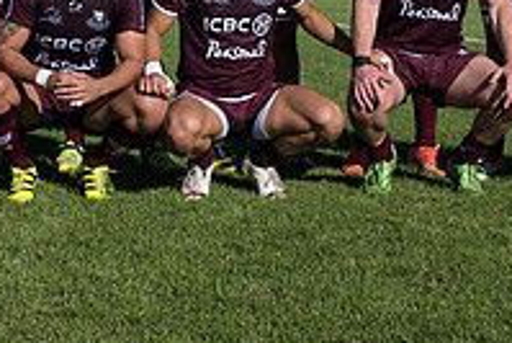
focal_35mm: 102
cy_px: -110
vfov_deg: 13.0
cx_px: 54
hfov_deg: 19.6
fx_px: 1452
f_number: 4.5
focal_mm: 35
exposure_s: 1/4000
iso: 400
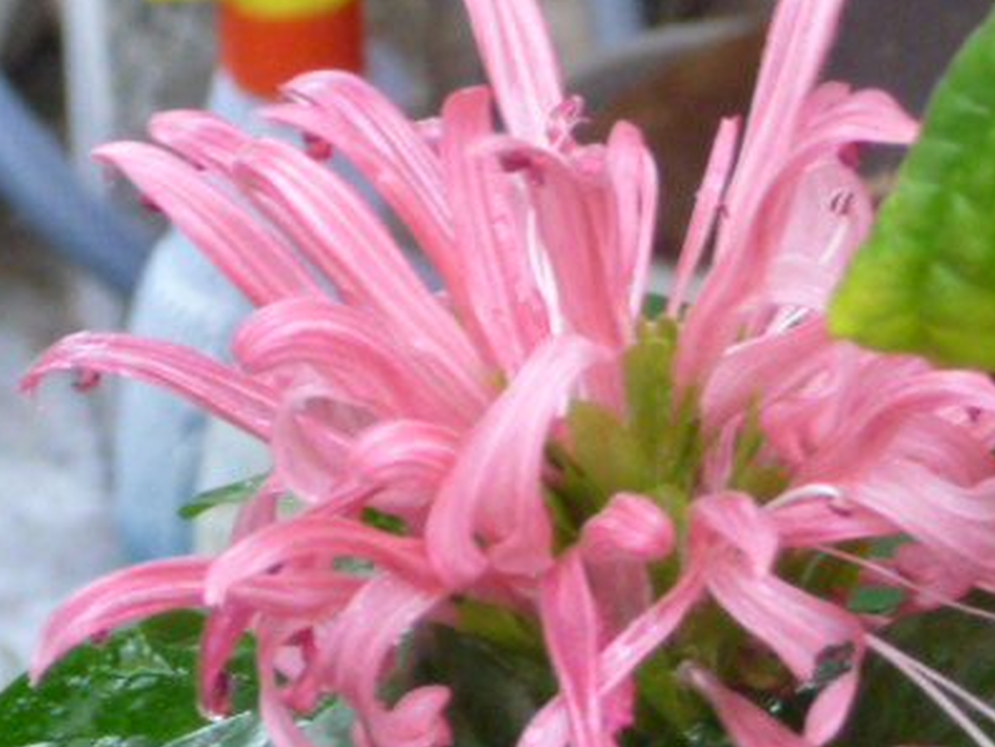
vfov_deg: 5.3
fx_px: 8082
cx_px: 737
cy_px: 386
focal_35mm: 281
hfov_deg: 7.0
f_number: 4.7
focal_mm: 17.5
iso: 400
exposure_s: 1/30
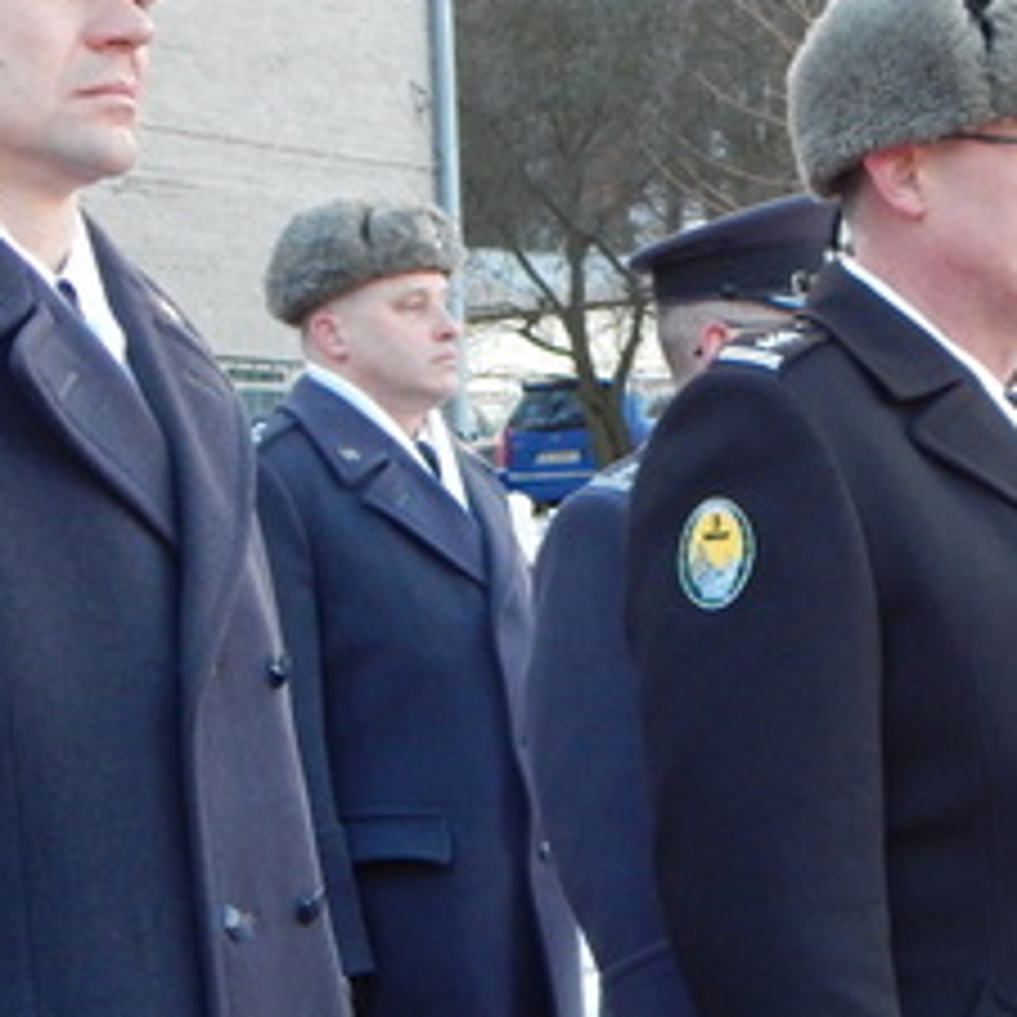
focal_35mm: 135
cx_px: 909
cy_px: 508
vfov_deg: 12.9
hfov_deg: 12.8
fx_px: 4487
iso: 400
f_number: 3.8
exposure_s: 1/100
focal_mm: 9.7
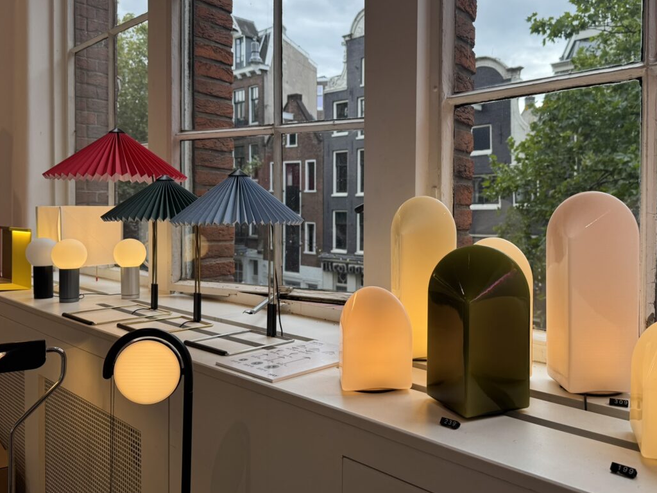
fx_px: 569
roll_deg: -0.5
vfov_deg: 46.7
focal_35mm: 30
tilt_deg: -0.9
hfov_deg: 59.5
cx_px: 395
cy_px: 223
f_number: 1.78
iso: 80
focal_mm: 6.76
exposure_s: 1/685
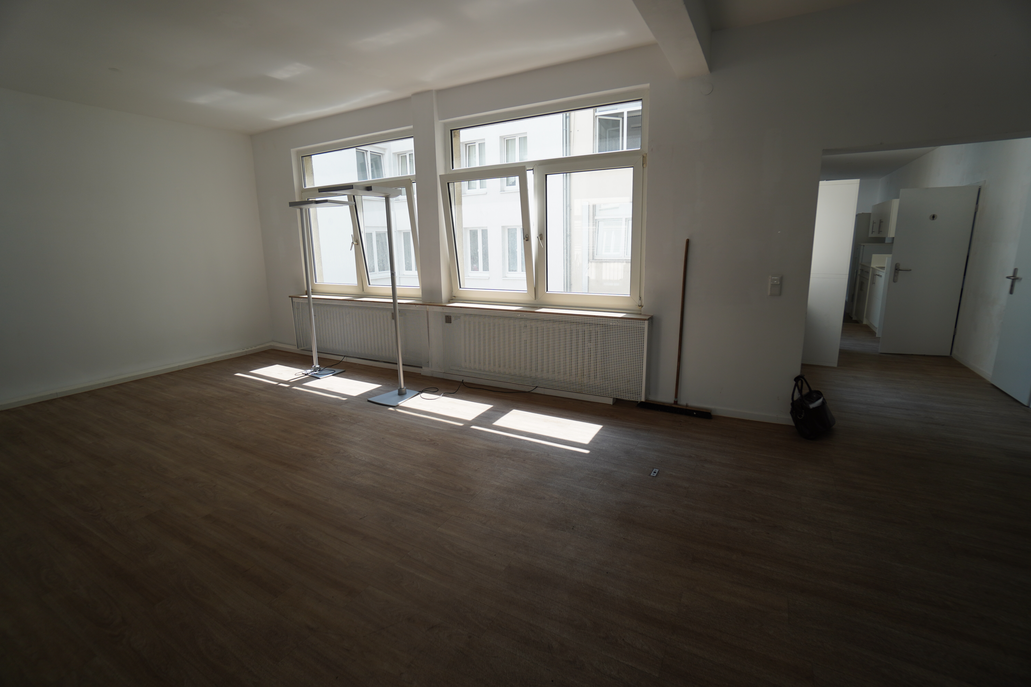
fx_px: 430
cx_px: 516
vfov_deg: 77.3
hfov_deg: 100.4
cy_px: 344
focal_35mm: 15
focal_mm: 10
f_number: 4
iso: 100
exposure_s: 1/160
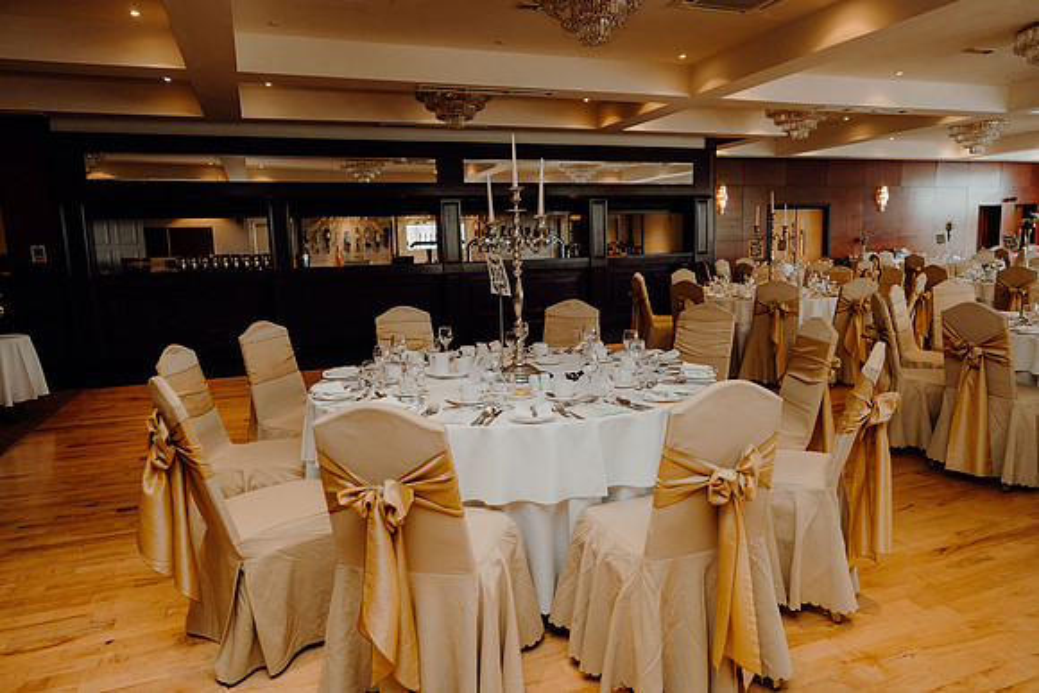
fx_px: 693
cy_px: 346
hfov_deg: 73.7
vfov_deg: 53.2
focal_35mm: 24
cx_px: 520
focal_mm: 24
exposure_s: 1/200
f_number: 2.8
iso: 1250
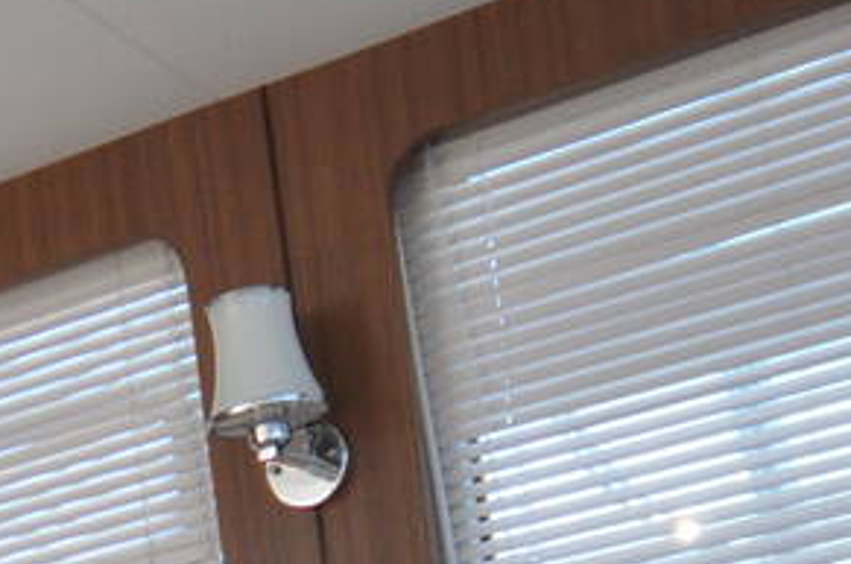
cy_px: 761
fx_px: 2336
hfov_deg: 19.3
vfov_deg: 13.2
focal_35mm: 99
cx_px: -202
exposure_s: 1/60
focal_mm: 12
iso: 720
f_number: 4.5
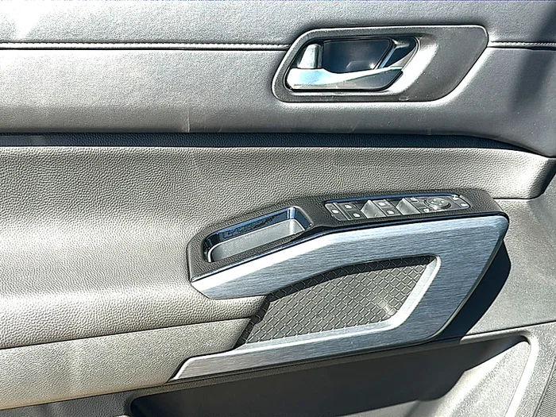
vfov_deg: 34.3
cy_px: 208
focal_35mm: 42
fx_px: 675
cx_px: 278
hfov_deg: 44.8
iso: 80
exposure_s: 1/681
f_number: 1.78
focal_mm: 6.86
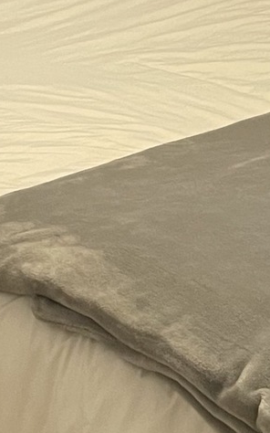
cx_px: 149
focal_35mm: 134
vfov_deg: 15.4
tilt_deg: -16.7
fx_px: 1579
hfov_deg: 9.8
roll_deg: -2.9
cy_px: 56
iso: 320
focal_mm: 4.2
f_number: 1.6
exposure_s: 1/60
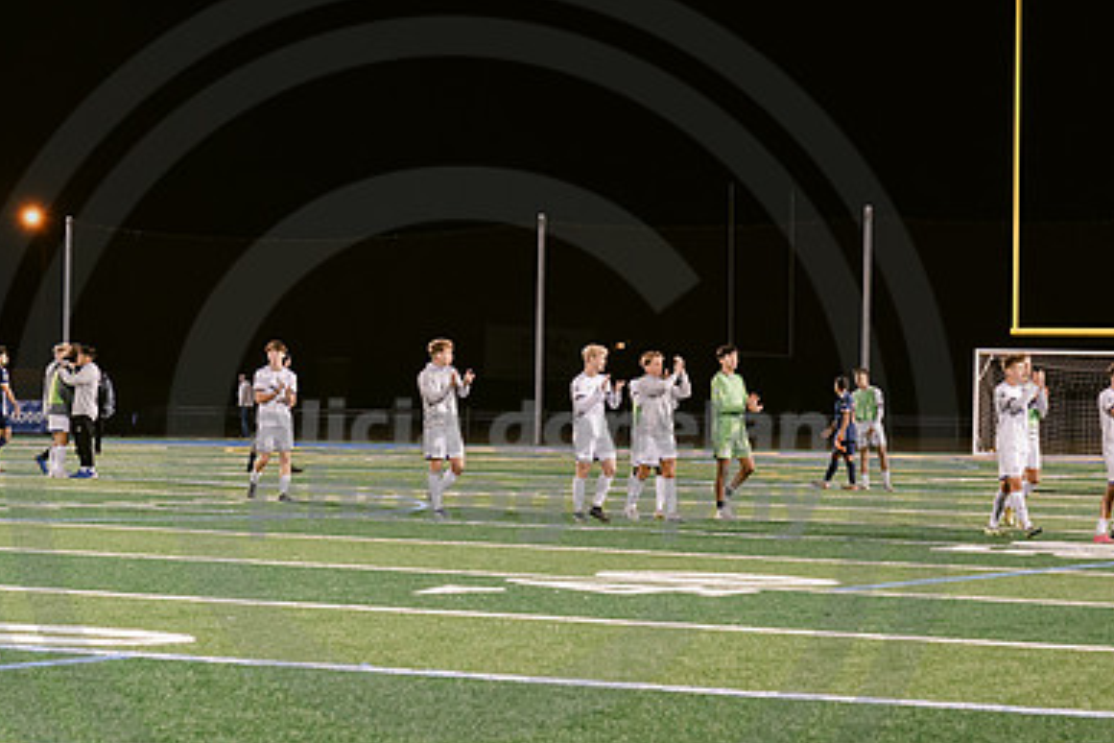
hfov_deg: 15.9
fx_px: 3992
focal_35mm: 129
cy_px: 445
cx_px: 641
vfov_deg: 10.6
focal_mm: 70
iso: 2500
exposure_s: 1/200
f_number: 4.5
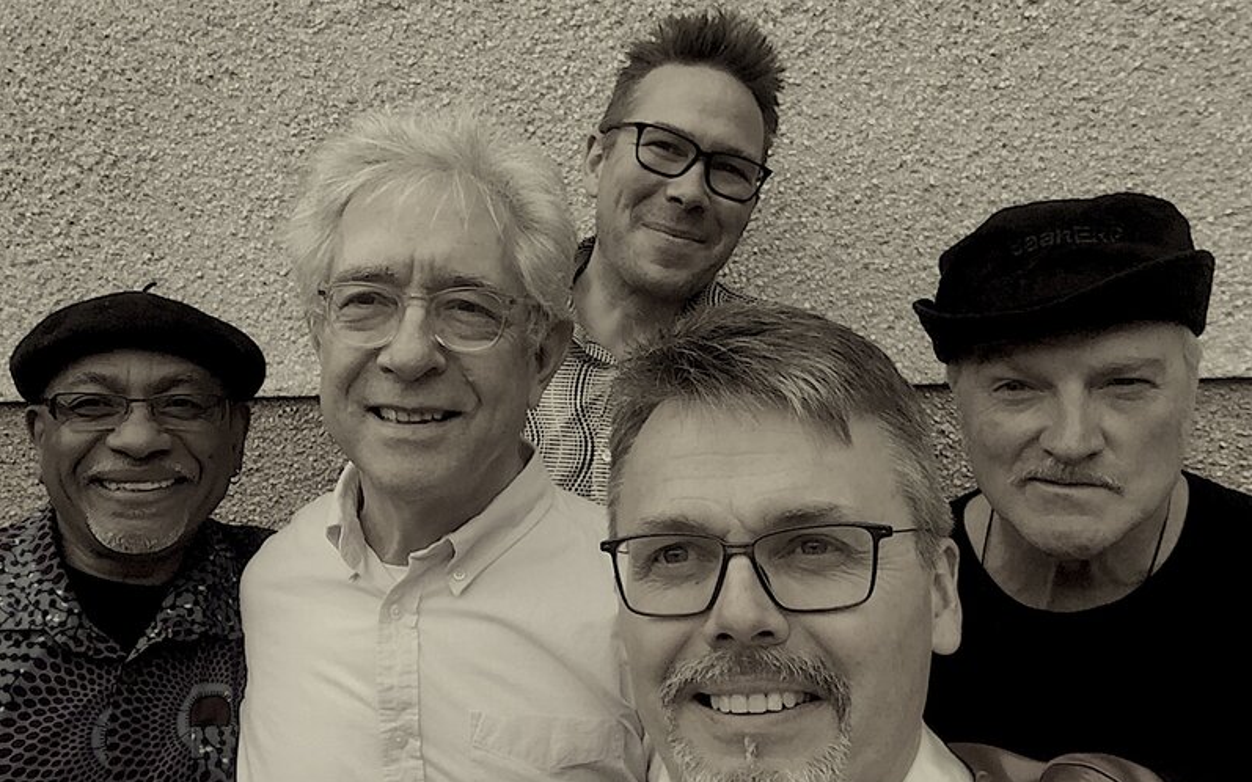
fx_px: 1126
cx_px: 625
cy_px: 465
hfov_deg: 58.1
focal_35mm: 33
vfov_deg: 38.2
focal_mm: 2.65
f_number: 2.2
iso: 40
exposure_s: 1/120
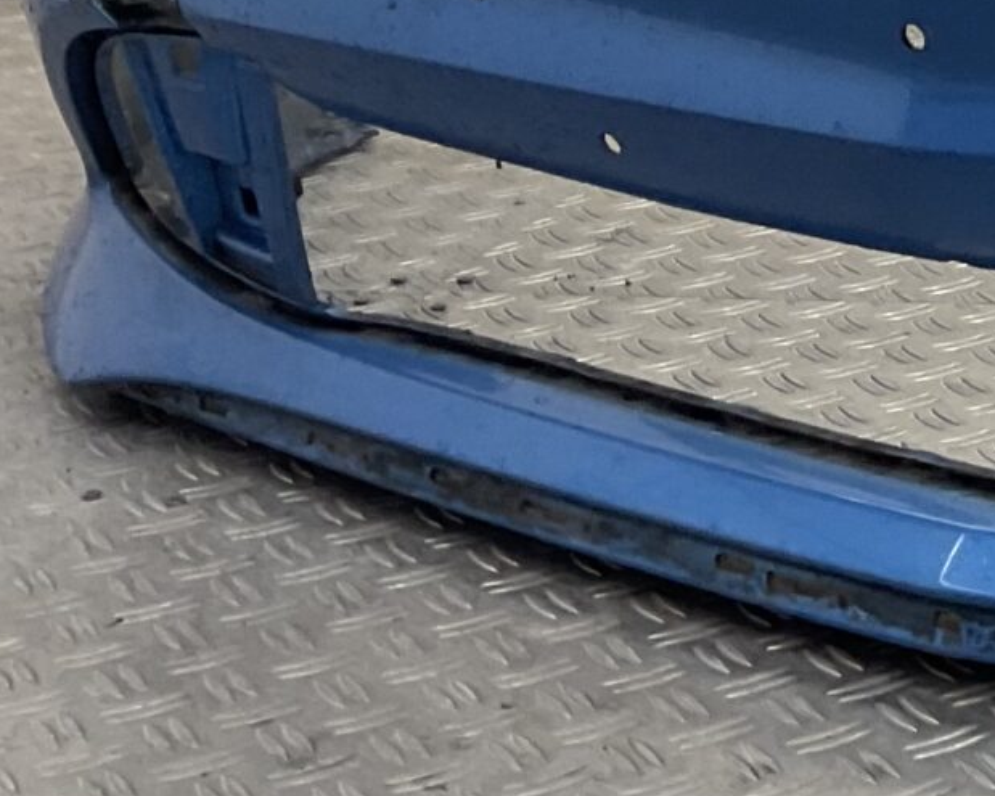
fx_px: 3445
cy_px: -269
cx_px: 1800
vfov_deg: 12.7
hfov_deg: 14.4
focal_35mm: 117
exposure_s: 1/120
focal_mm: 3
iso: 25
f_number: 1.8
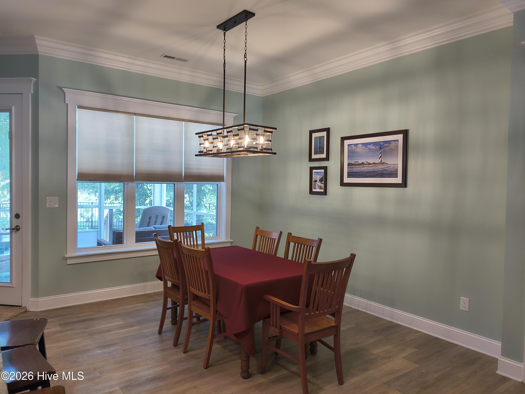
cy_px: 197
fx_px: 379
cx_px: 262
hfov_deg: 69.4
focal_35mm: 25
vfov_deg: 54.9
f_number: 1.7
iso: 424
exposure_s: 1/60
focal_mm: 4.68
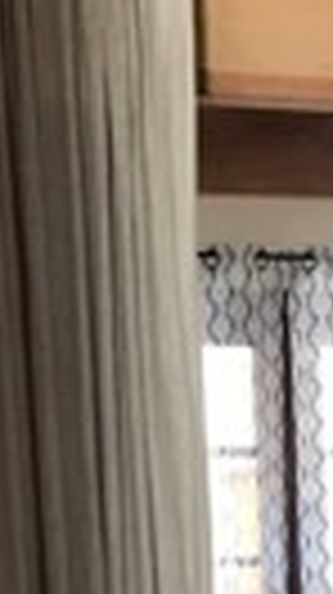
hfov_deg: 7.4
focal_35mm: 148
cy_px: 783
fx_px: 2329
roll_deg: +0.3
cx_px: 904
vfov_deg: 13.9
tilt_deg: -6.4
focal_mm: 3.99
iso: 40
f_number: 1.8
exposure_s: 1/24
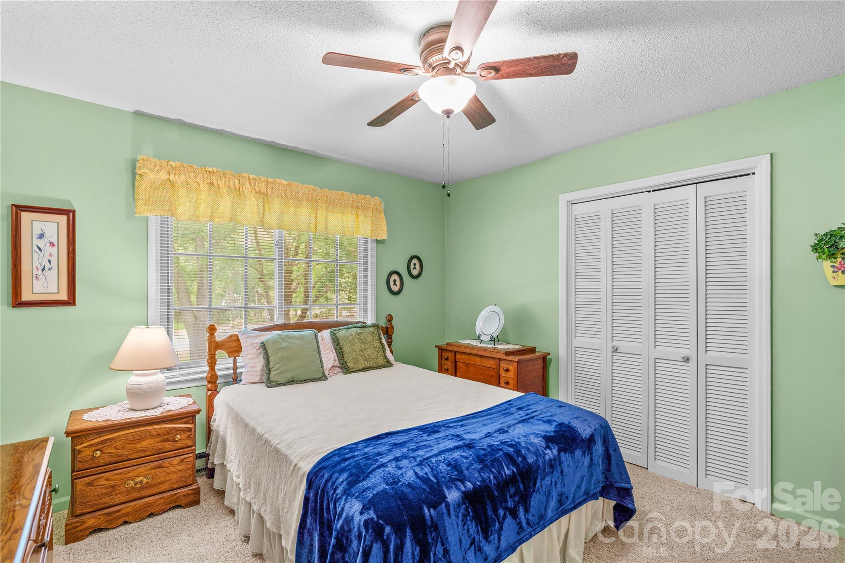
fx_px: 375
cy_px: 282
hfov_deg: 96.7
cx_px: 422
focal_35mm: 16
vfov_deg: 73.7
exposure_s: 1
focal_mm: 16
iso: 100
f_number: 8
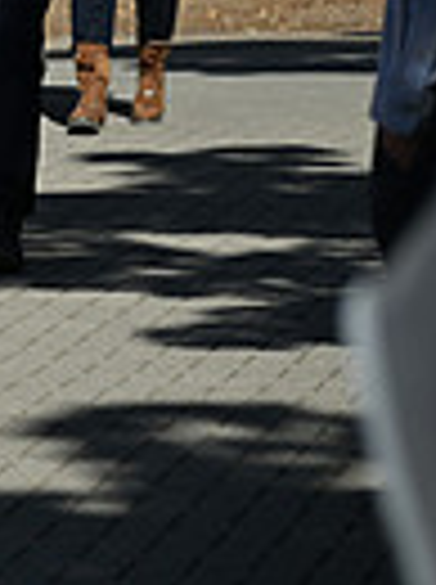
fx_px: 7953
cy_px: -268
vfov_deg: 4.2
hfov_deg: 3.1
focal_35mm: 472
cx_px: -719
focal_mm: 110
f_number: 5.6
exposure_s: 1/1600
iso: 200
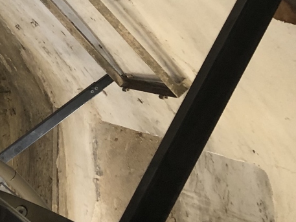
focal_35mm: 98
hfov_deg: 17.0
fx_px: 838
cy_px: -92
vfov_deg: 14.3
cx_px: -214
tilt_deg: -79.8
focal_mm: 3.99
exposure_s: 1/20
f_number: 1.8
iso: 40
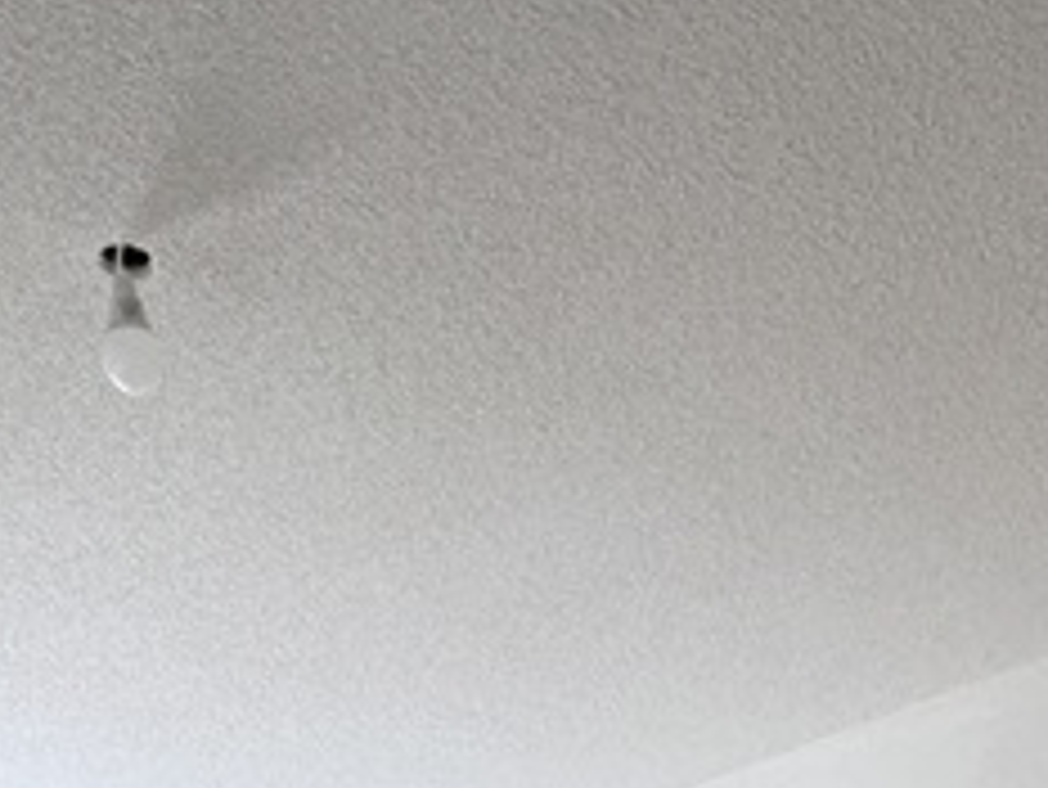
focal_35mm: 60
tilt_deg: -6.8
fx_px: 1817
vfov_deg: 16.9
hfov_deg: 32.1
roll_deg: +0.0
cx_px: 607
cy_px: 1648
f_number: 2.2
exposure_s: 1/60
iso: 400
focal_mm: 2.22
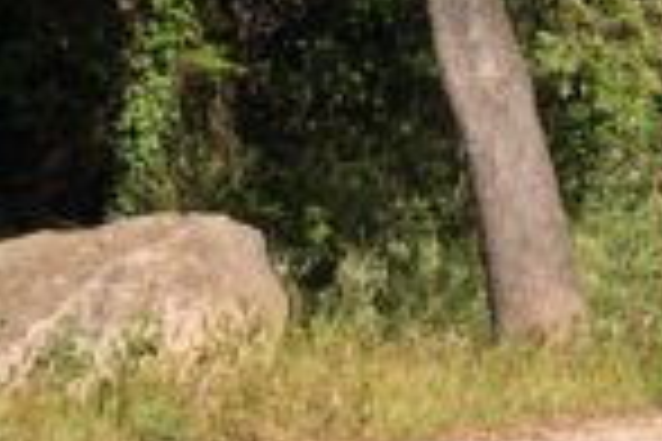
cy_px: 191
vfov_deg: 7.2
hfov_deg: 10.6
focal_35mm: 190
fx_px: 3494
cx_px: 896
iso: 800
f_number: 16
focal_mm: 70
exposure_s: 1/400
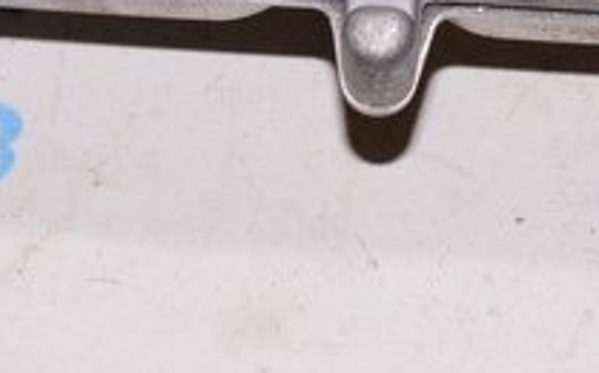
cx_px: 404
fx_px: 2445
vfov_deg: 8.1
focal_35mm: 150
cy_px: -504
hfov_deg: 13.9
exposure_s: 1/160
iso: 1600
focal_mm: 20
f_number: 8
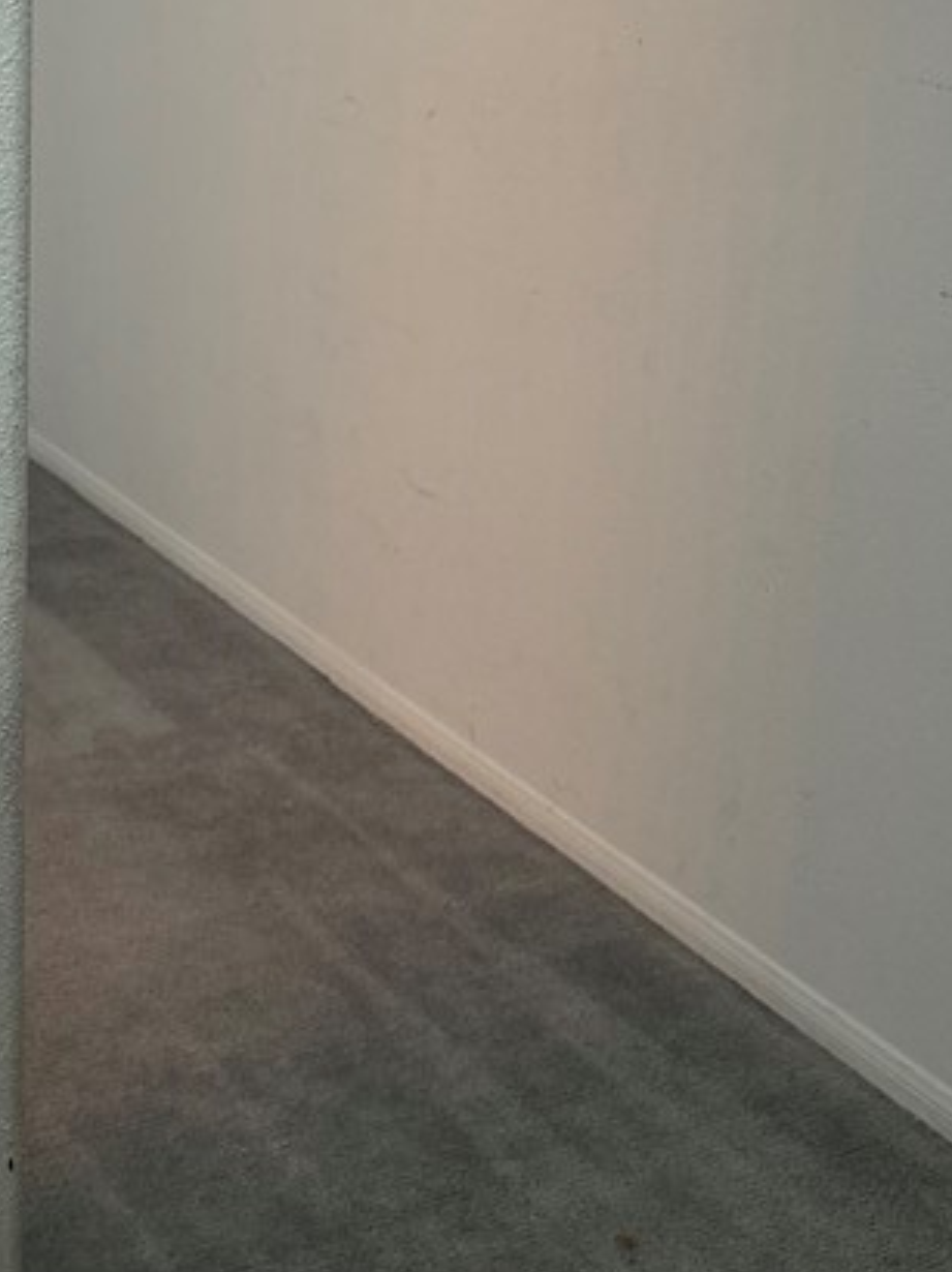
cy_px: 270
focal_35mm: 60
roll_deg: +0.0
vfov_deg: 31.4
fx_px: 2202
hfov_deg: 22.8
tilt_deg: -14.1
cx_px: -127
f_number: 1.78
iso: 160
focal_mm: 6.76
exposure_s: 1/120
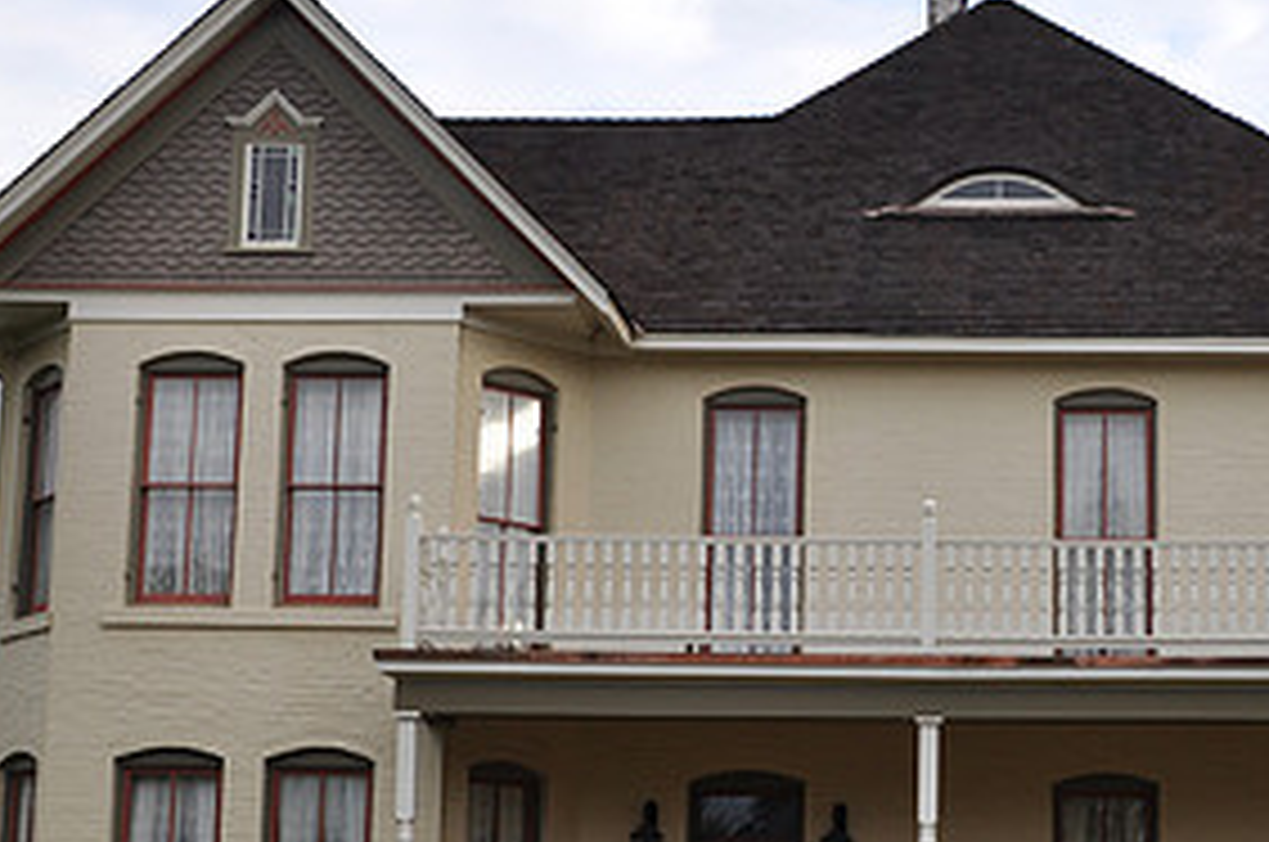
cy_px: 628
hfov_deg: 27.1
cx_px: 927
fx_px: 2604
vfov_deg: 18.2
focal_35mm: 74
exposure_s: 1/60
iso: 200
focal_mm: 24
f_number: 8
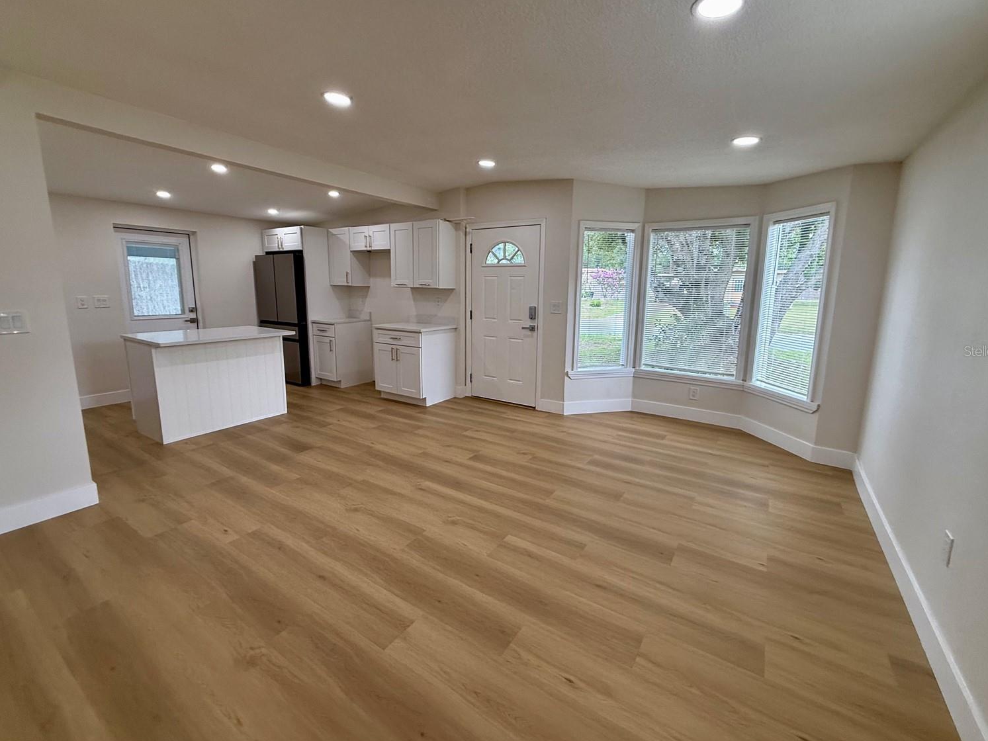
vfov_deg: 81.7
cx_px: 497
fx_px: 428
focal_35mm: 15
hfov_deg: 98.2
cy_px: 351
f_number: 2.2
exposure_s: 1/120
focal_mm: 2.22
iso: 80
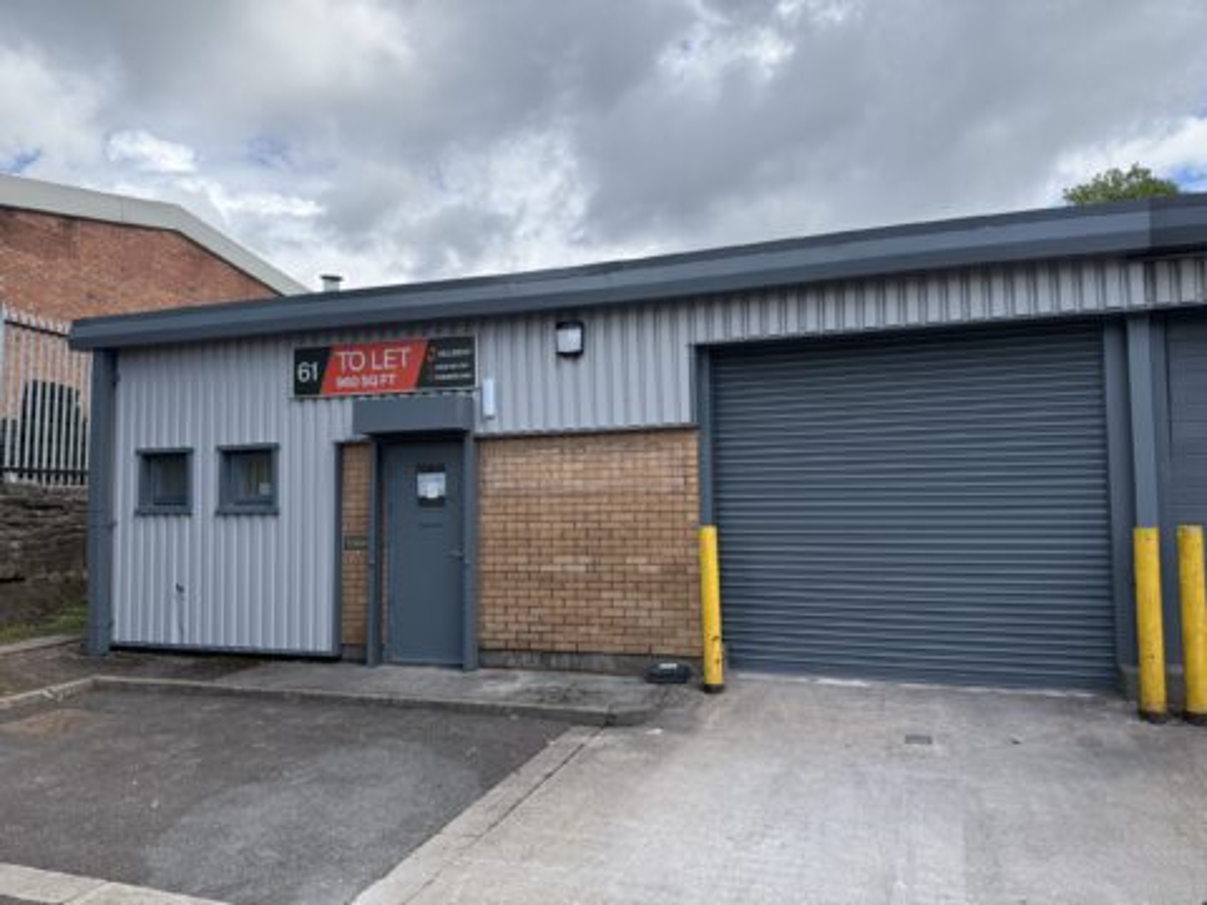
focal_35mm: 24
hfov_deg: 71.6
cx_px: 604
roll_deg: +0.2
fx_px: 837
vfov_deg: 56.8
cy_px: 452
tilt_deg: +4.3
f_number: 1.78
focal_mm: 6.76
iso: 100
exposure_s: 1/4167
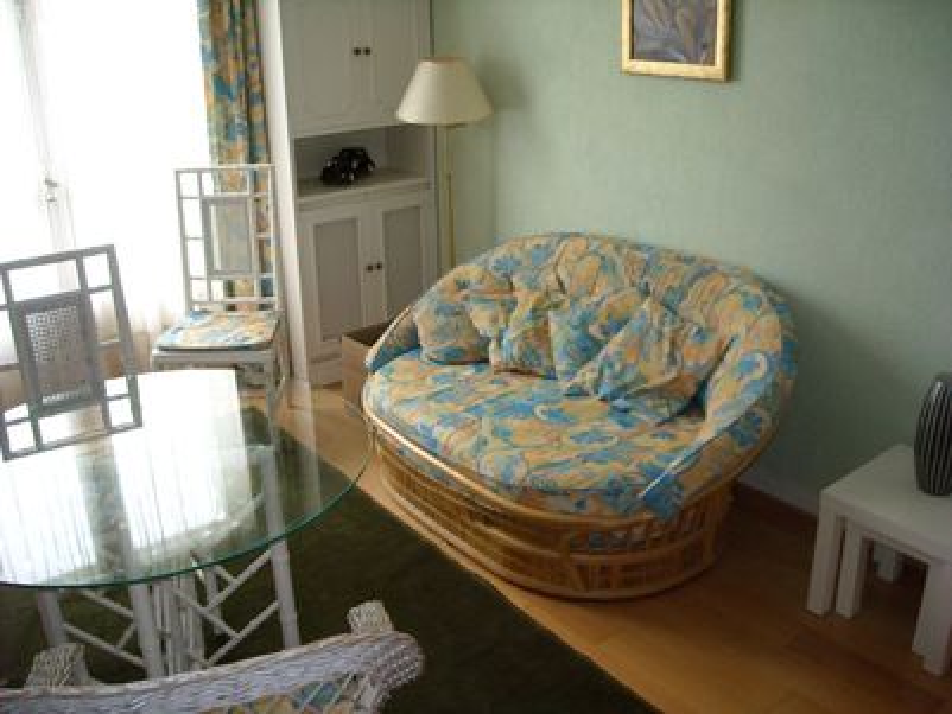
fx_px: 963
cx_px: 476
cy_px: 357
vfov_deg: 40.7
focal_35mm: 35
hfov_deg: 52.6
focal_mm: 5.7
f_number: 2.8
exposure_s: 1/30
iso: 400
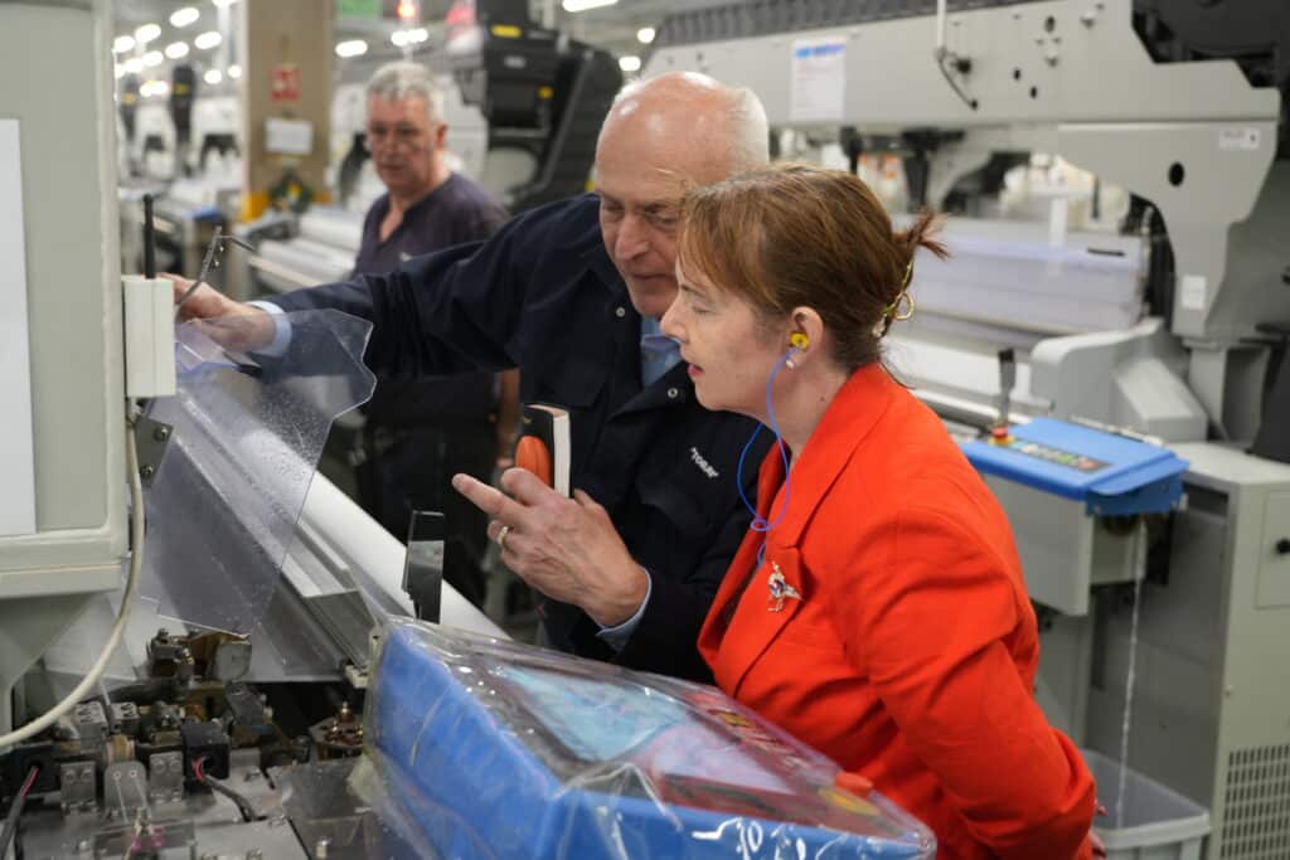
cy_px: 430
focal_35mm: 44
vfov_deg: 30.5
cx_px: 645
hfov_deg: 44.5
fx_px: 1577
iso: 1000
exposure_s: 1/50
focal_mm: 44
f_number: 4
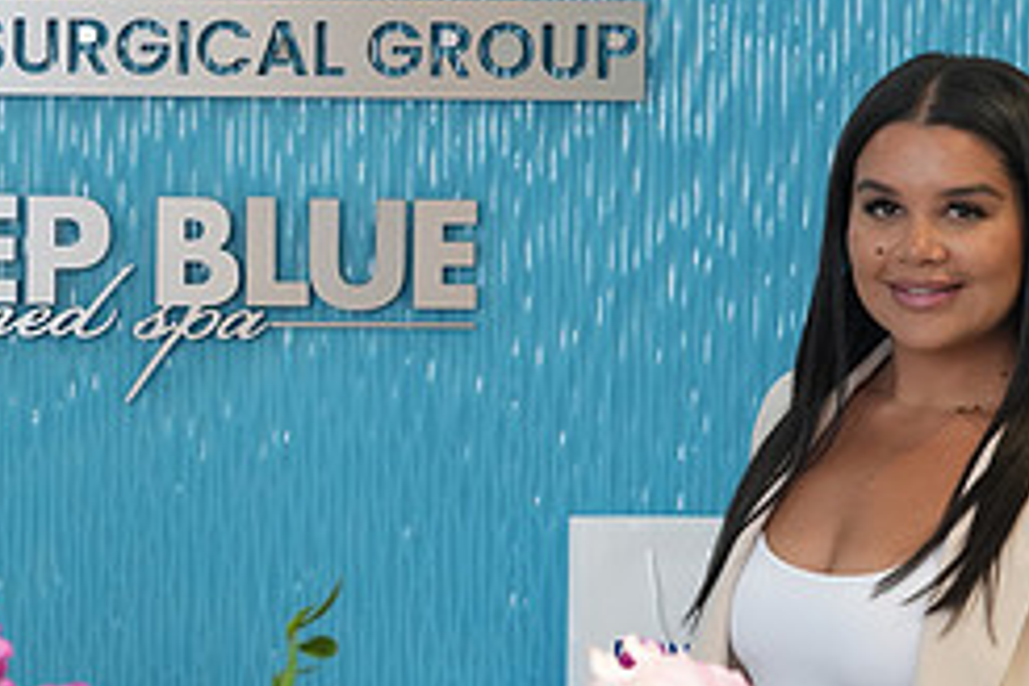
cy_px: 203
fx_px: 3230
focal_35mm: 113
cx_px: 113
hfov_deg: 17.8
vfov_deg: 12.1
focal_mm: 48
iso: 1600
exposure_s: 1/250
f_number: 5.6
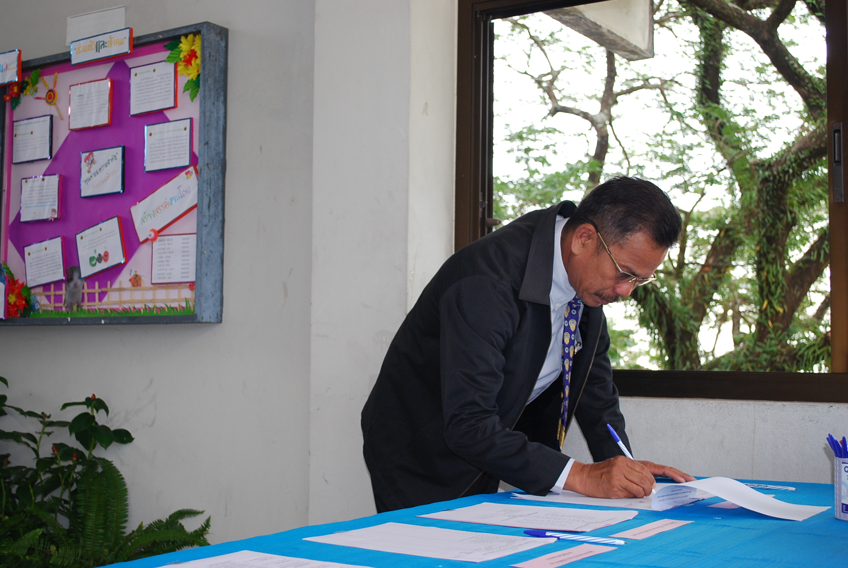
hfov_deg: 41.1
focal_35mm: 48
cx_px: 424
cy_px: 284
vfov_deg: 28.2
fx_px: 1132
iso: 400
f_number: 5
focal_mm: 32
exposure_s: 1/50
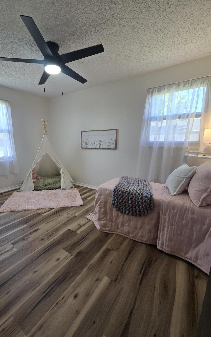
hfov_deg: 77.9
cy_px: 170
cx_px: 86
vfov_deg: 105.3
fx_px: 129
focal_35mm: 14
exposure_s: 1/120
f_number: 2.2
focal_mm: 2.2
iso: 100
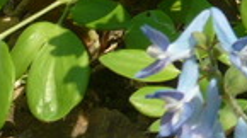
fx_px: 2707
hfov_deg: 5.2
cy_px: -69
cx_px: 353
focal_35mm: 414
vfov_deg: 2.9
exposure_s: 1/400
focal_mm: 13.6
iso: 100
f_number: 4.4
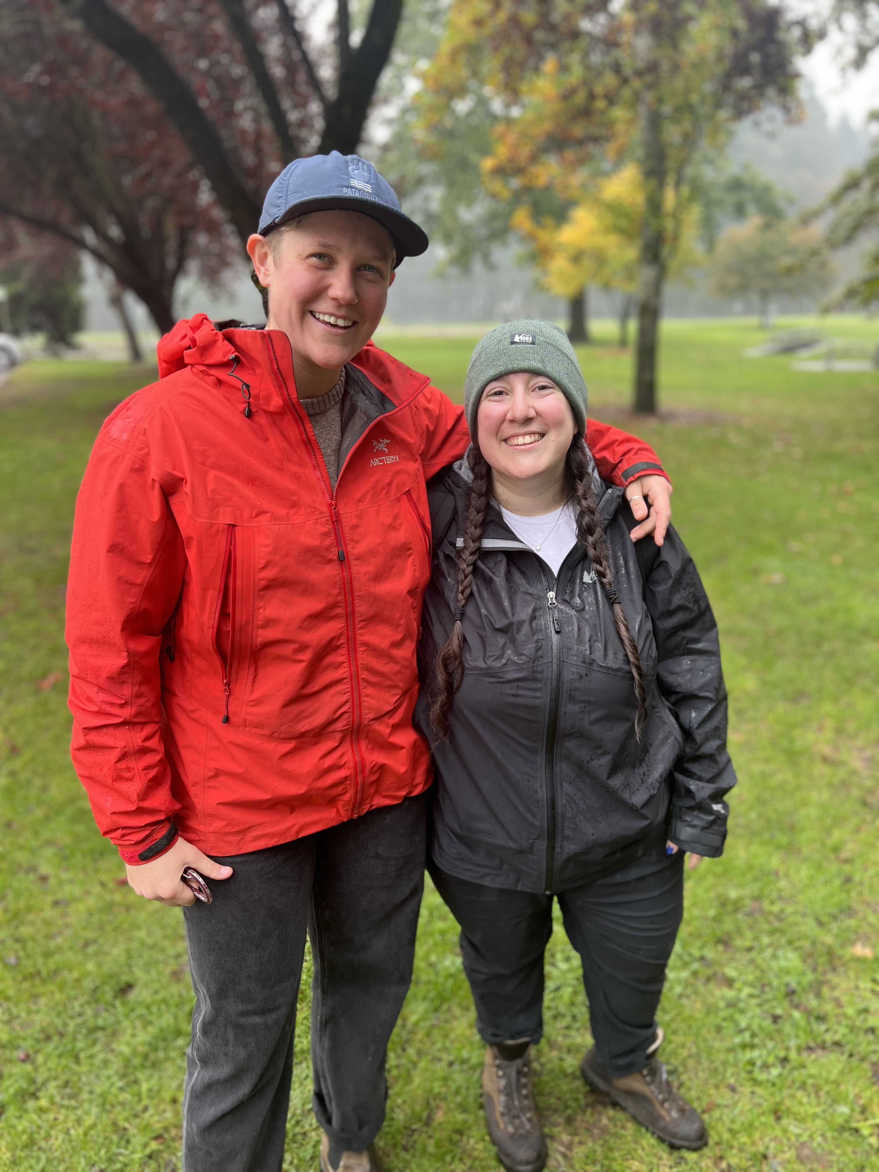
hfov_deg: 53.1
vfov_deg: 67.3
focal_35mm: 26
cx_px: 440
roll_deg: +2.9
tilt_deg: -16.0
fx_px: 880
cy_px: 586
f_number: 1.5
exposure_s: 1/351
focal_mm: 5.7
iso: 50
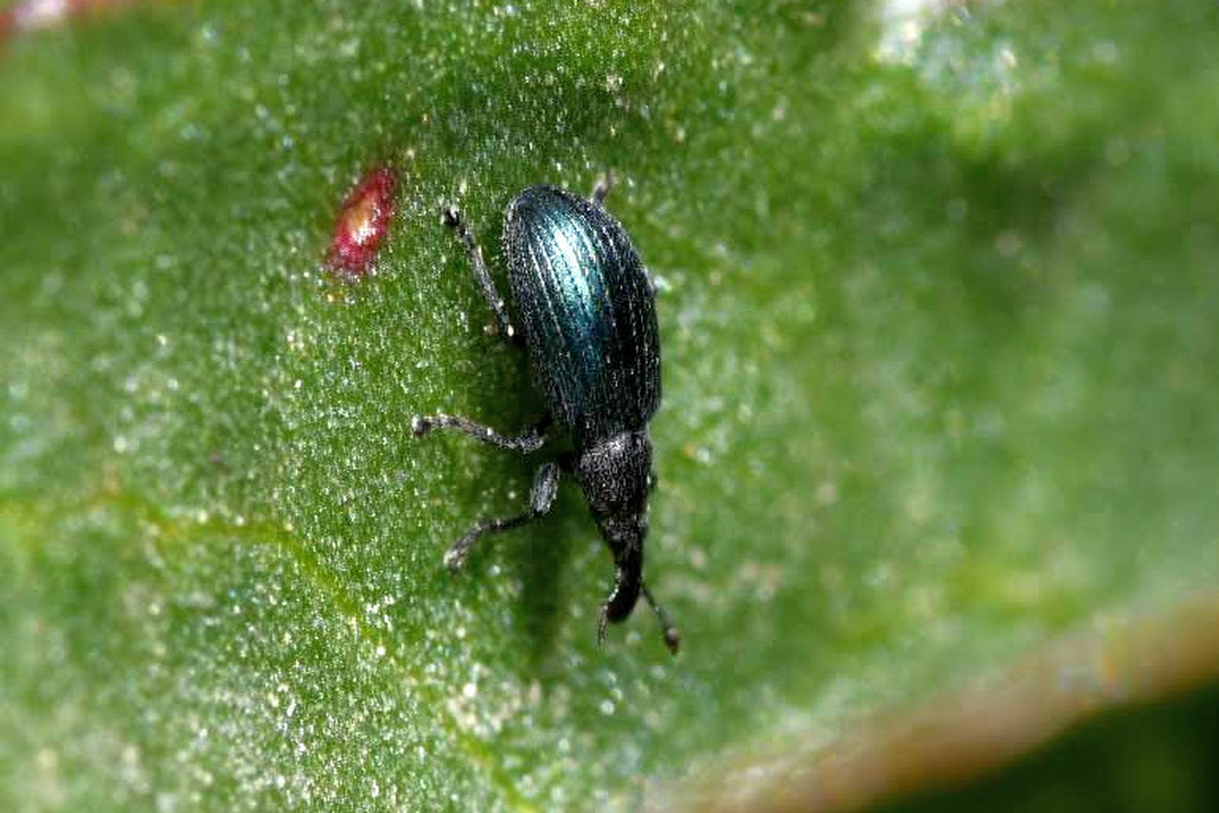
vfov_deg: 8.7
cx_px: 610
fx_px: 5333
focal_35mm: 158
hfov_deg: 13.0
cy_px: 406
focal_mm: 105
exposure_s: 1/60
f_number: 22
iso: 100
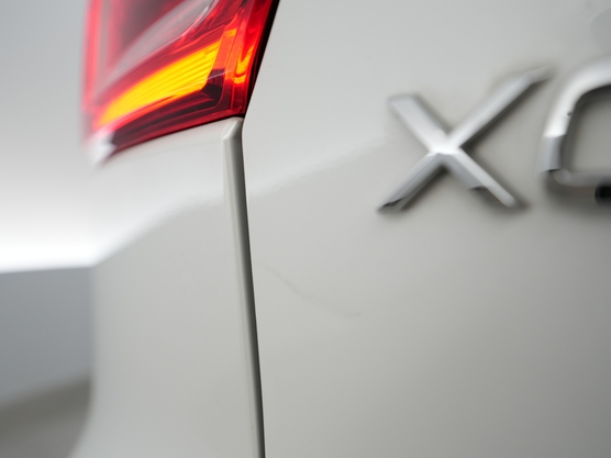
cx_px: 269
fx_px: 547
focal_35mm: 31
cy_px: 232
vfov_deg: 45.4
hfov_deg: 58.2
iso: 640
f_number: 4
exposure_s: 1/80
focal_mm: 28
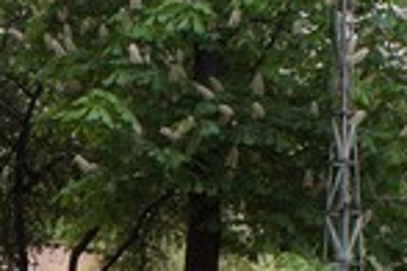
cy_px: 336
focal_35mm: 143
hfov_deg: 14.0
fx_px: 1617
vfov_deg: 9.5
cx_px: -69
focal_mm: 20
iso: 100
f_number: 4.5
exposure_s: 1/80
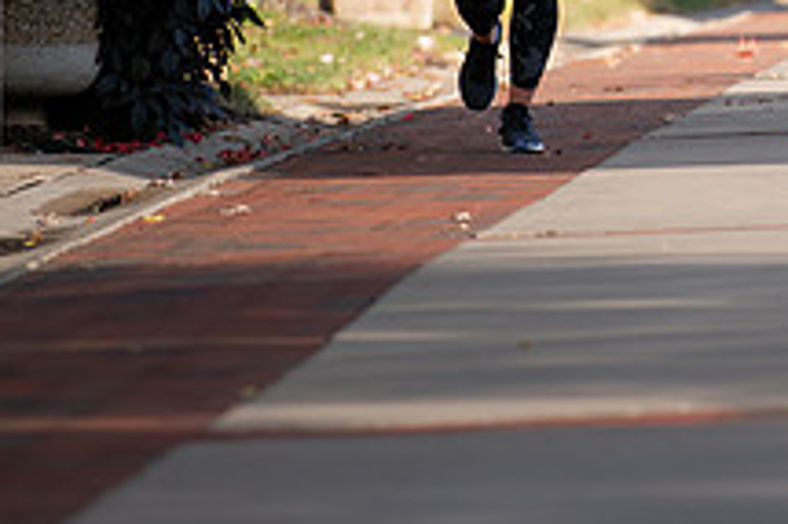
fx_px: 17738
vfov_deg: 1.7
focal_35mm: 811
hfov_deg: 2.5
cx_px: 993
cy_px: -167
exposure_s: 1/800
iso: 200
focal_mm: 300
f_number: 4.5
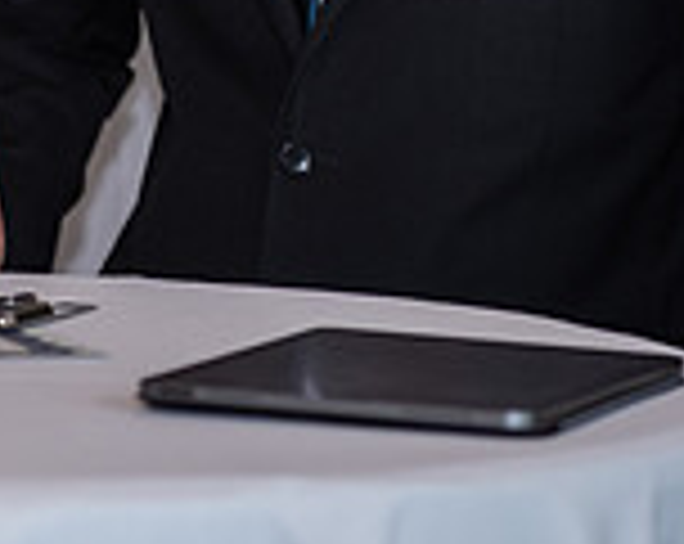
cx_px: 243
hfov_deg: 7.2
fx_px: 5435
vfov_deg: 5.7
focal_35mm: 269
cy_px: -205
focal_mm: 75
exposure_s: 1/160
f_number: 4
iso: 125
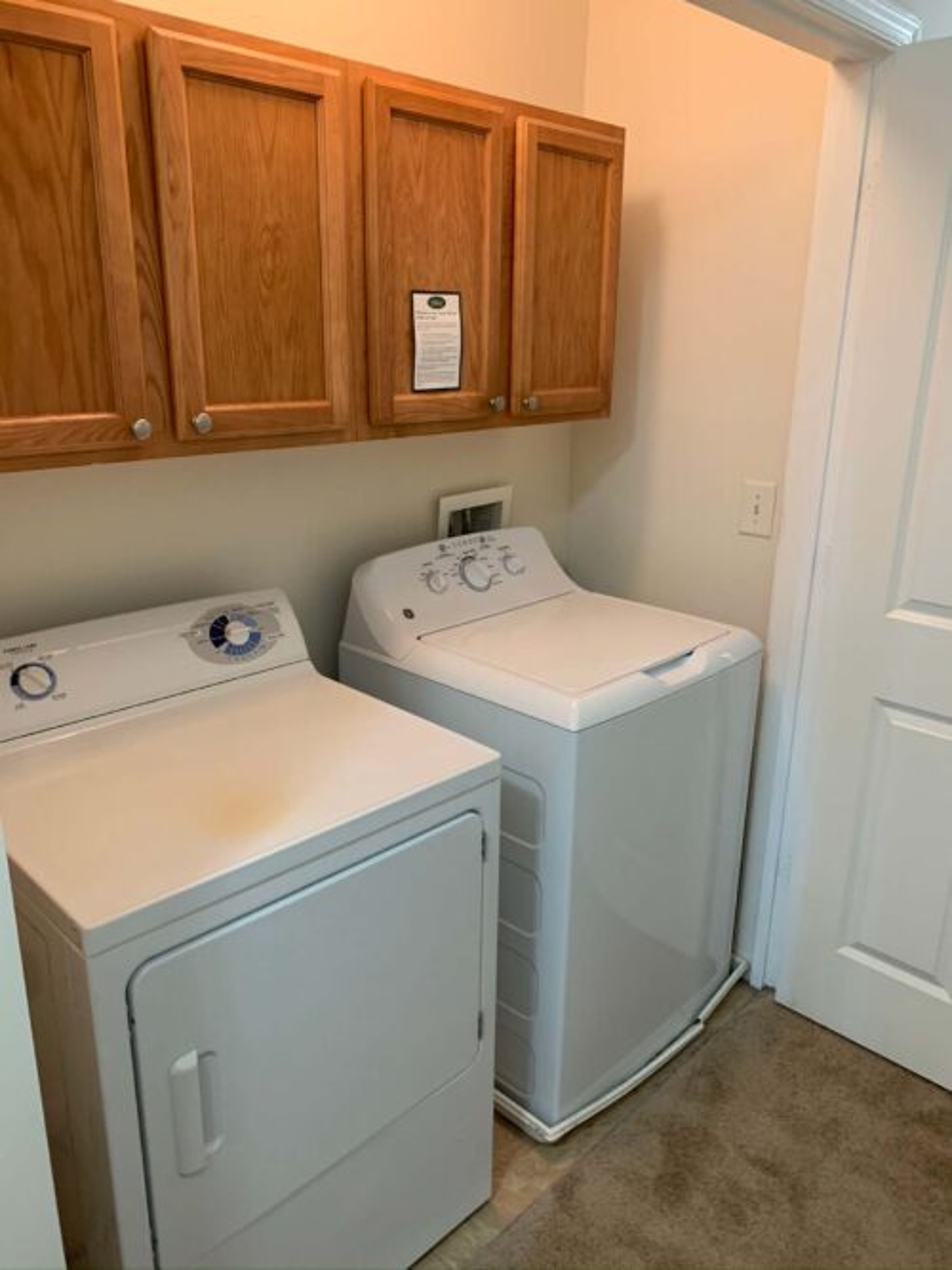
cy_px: 635
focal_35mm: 26
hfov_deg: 53.0
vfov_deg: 67.3
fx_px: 954
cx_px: 476
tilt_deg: -16.0
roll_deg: -1.0
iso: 200
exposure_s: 1/60
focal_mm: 4.25
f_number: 1.8
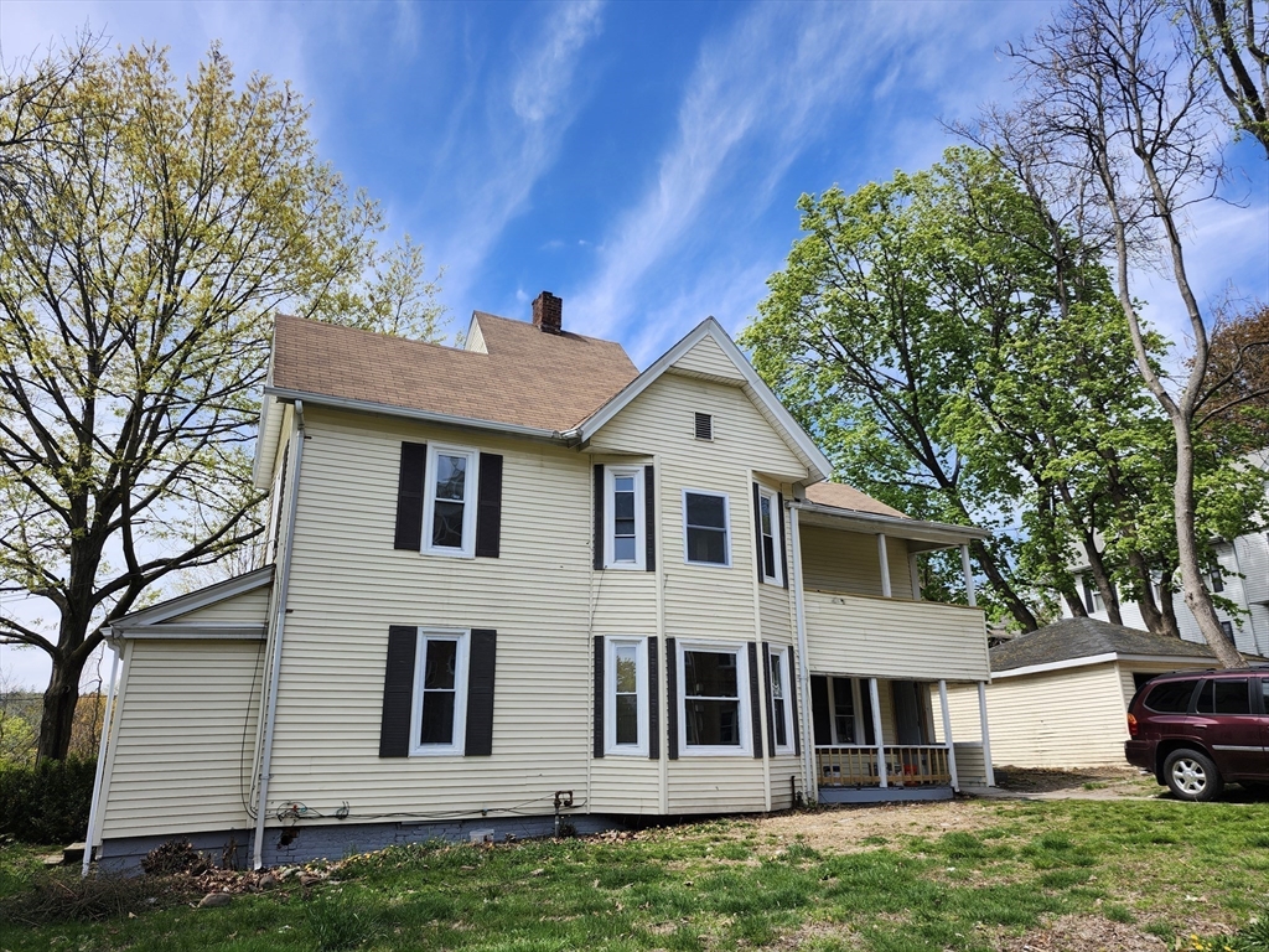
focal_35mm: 23
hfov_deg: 73.9
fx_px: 843
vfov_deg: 58.9
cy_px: 476
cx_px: 634
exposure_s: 1/1038
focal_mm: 5.54
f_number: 1.8
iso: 25
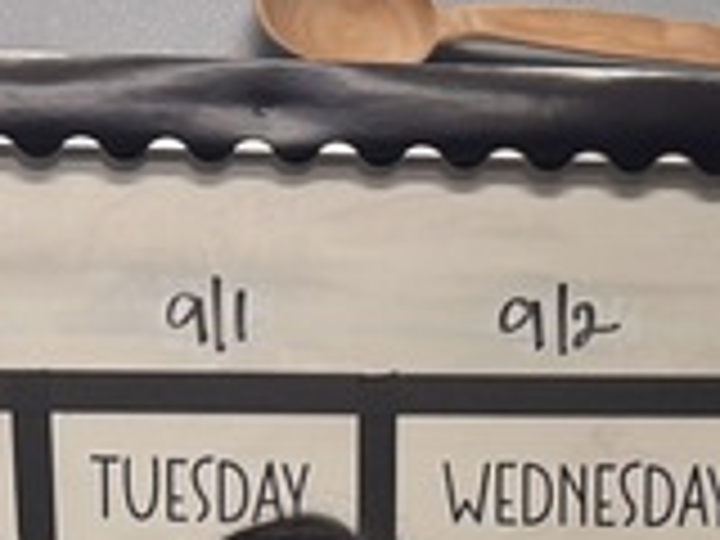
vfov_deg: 8.1
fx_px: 3203
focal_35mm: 154
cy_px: 1678
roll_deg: +0.0
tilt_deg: -12.6
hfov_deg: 12.8
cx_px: 454
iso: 100
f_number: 1.78
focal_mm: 6.76
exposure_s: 1/60
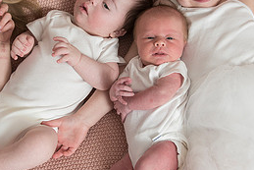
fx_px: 536
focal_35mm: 76
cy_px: 58
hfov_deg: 26.6
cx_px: 100
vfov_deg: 17.9
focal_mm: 34
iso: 200
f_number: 4
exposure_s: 1/160
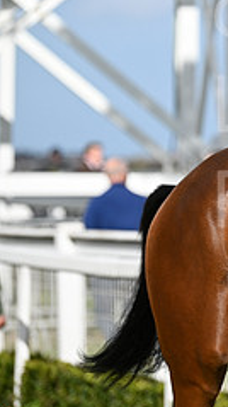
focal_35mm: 407
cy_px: 120
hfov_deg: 3.0
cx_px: 437
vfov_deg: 5.3
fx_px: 4385
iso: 500
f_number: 4
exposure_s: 1/8000
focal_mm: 160
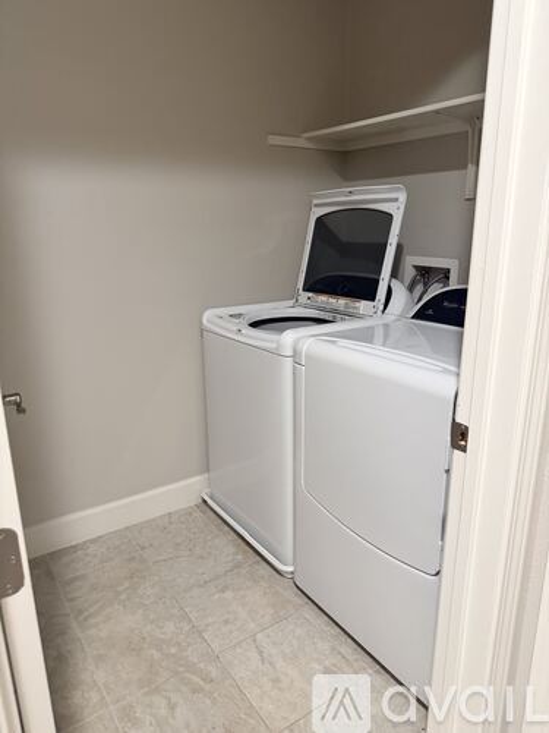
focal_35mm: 24
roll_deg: +0.3
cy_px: 366
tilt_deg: -13.6
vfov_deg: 71.6
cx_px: 274
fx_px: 508
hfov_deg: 56.8
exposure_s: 1/60
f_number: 1.78
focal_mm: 6.76
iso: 500
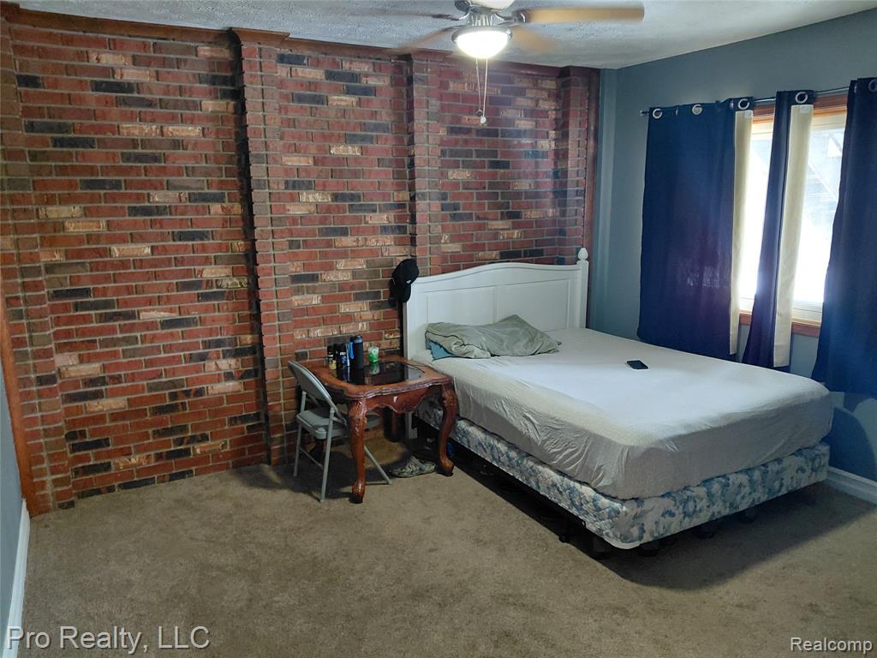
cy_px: 329
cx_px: 438
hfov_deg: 69.4
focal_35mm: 25
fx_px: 633
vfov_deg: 54.9
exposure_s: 1/30
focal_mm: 4.69
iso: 320
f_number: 1.8
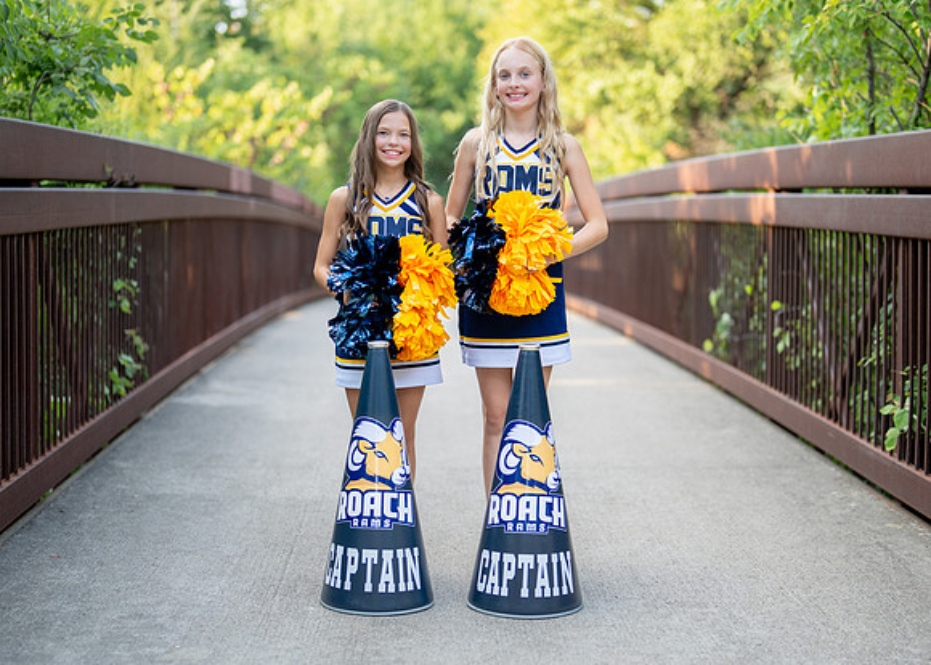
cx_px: 484
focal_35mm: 61
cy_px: 347
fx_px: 1610
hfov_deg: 32.3
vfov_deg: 23.3
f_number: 1.2
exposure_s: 1/500
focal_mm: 50
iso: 100
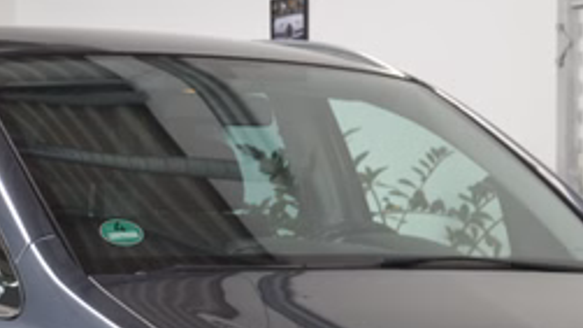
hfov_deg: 13.4
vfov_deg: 7.5
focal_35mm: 160
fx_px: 2473
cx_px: 232
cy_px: 482
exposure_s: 1/100
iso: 400
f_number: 5
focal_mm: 40
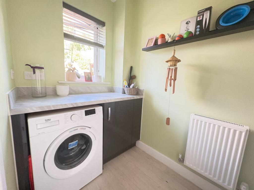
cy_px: 95
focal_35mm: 14
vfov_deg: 85.7
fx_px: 103
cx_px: 127
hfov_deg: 102.1
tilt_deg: -6.8
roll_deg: -2.0
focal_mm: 2.22
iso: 640
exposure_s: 1/60
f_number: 2.2
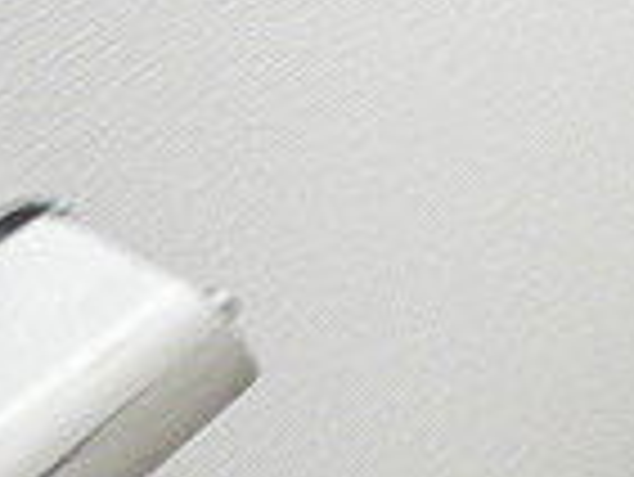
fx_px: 1998
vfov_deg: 13.6
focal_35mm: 109
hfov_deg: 14.5
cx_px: 1313
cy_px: 158
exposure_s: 1/20
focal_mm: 4.3
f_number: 2.8
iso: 400
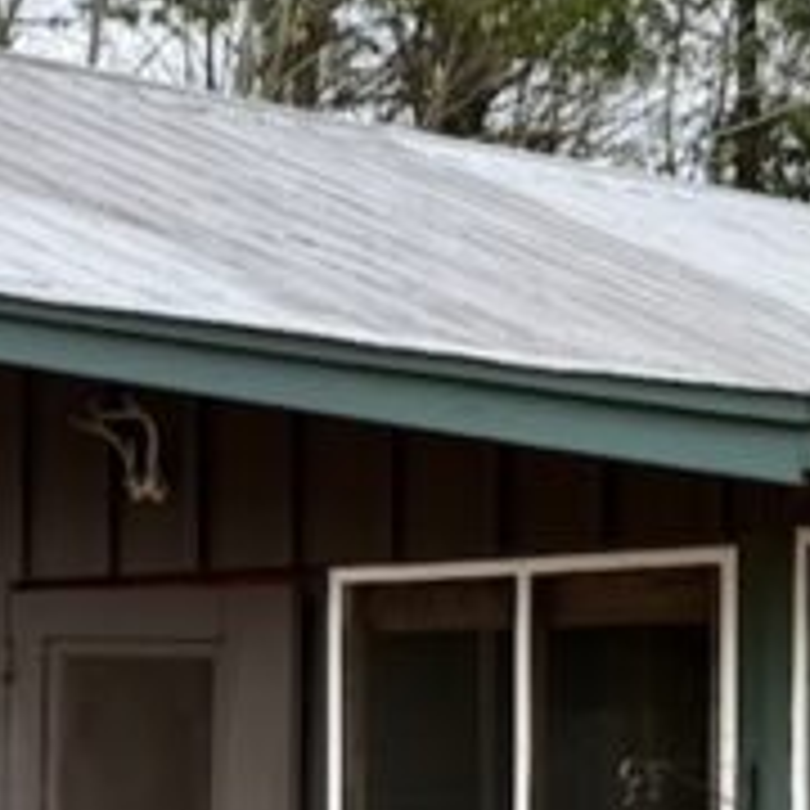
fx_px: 3203
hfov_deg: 14.4
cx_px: 428
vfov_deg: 14.3
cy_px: 702
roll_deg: -0.7
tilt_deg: +1.7
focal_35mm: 121
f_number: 1.78
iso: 80
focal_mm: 6.76
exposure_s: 1/637
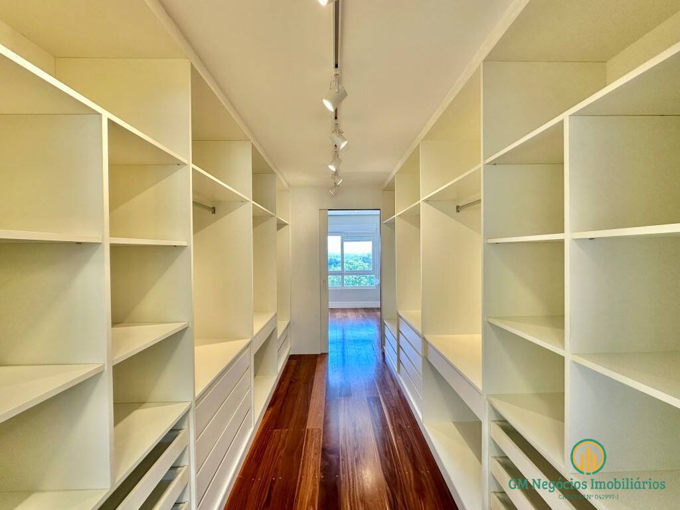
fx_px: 275
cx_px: 340
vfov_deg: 85.7
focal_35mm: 14
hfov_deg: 102.1
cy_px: 255
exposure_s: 1/120
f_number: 2.2
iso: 80
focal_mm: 2.22
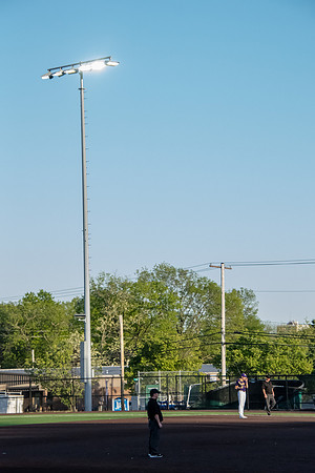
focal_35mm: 120
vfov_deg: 17.1
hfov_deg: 11.4
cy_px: 236
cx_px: 158
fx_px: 1575
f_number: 5.6
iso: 5000
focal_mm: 80
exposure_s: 1/4000
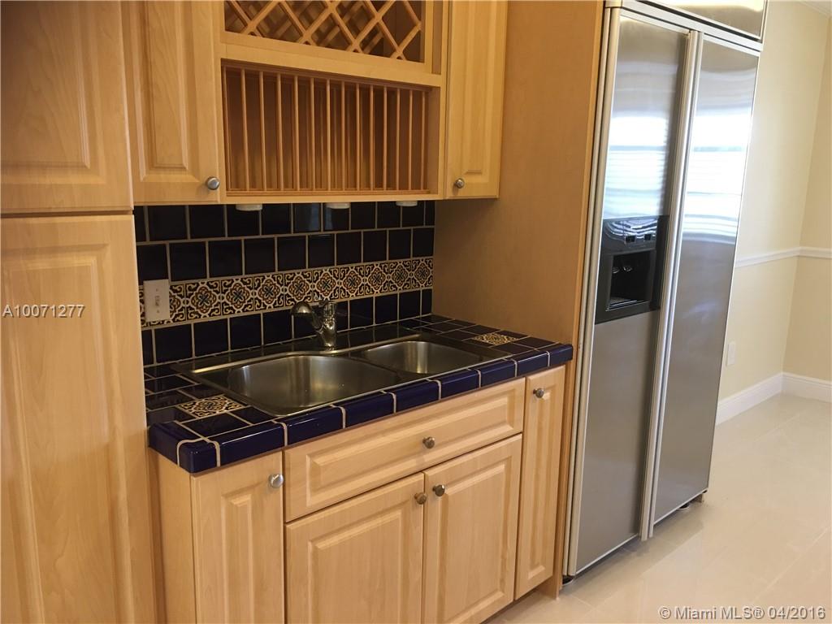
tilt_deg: -11.6
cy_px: 312
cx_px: 416
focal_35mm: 29
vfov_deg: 48.2
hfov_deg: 61.7
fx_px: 697
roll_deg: -0.9
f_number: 2.2
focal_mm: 4.15
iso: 50
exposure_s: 1/15
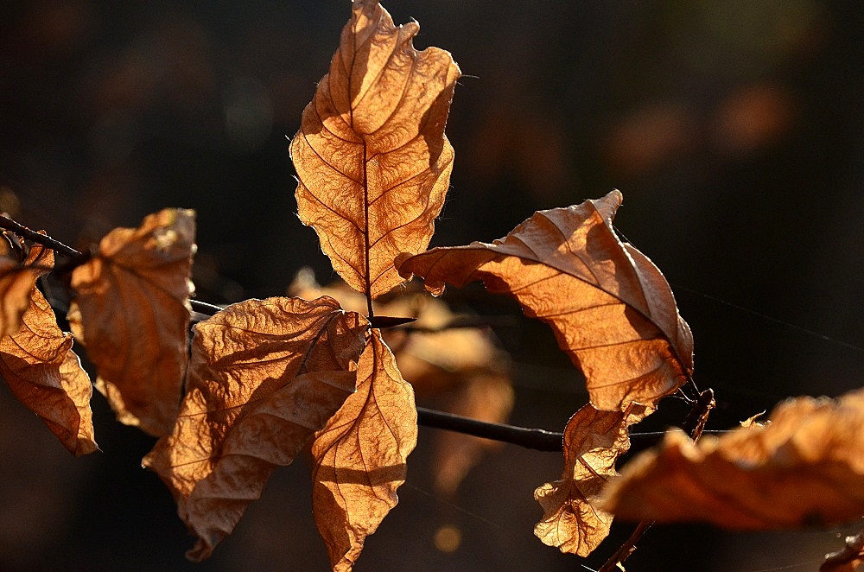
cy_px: 286
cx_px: 432
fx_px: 4490
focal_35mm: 188
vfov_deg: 7.3
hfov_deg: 11.0
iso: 640
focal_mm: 125
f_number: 11
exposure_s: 1/500
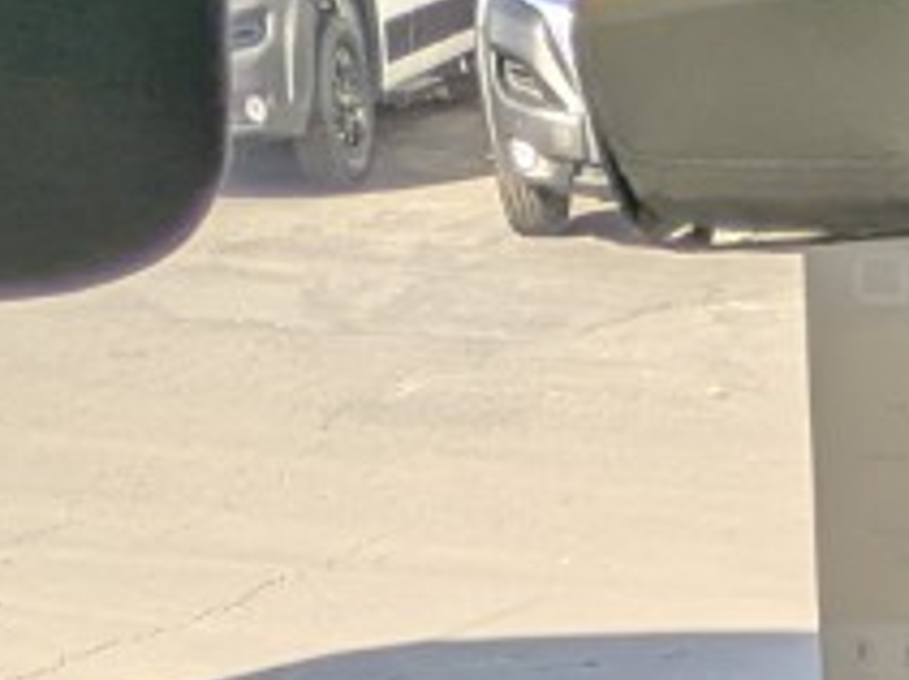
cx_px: 1058
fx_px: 2782
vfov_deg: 9.8
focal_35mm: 106
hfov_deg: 17.8
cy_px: 2169
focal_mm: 2.35
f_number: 2.2
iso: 46
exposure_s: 1/185
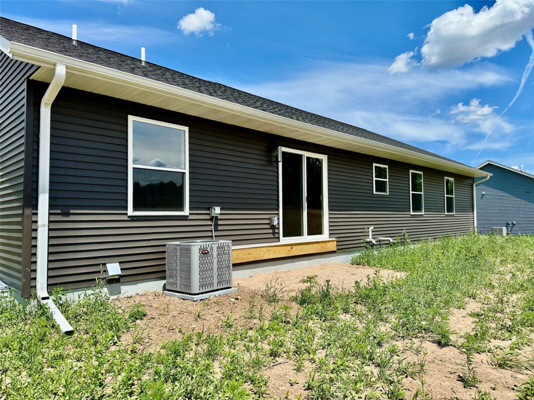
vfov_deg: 56.8
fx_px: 370
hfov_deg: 71.6
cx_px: 267
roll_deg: +0.1
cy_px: 200
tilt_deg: +2.2
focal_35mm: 24
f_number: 1.78
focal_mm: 6.86
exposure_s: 1/4762
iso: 80
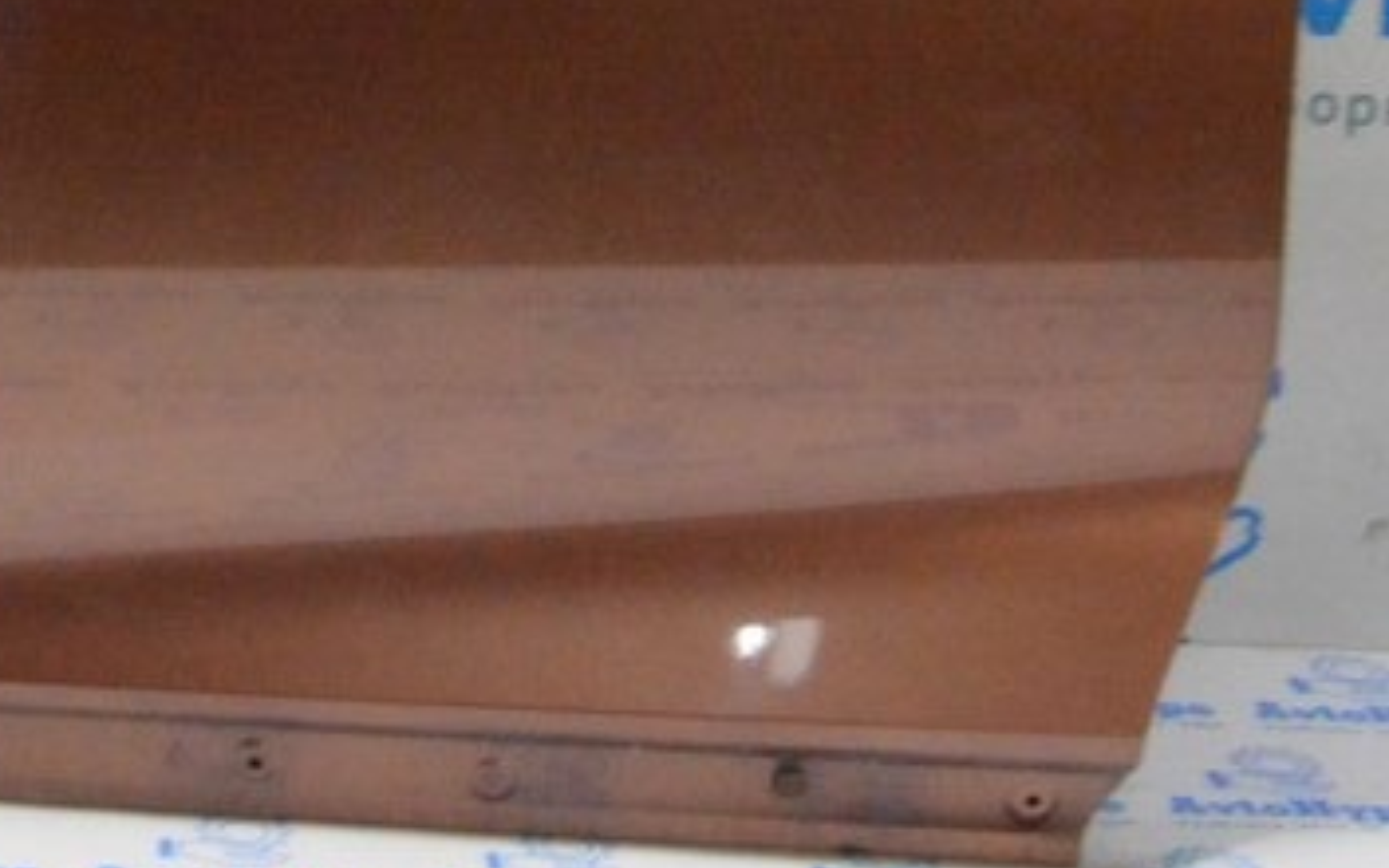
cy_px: -448
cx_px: 130
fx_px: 3369
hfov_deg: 22.7
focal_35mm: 89
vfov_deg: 13.8
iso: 6400
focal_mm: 20
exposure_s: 1/20
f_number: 20
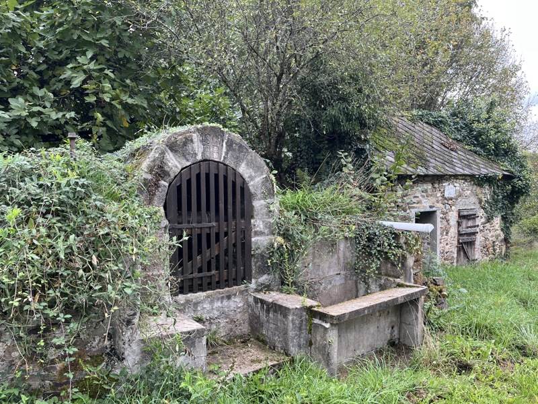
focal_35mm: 26
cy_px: 202
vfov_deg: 53.1
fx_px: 404
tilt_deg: -2.9
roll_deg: +0.8
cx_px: 269
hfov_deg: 67.3
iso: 32
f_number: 1.6
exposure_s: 1/122
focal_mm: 5.1
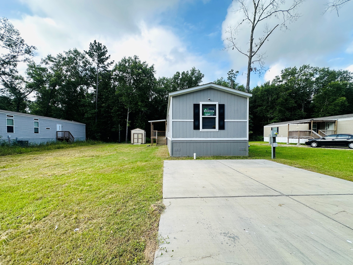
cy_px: 140
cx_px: 174
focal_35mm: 15
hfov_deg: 98.2
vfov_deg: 81.7
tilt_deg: -2.1
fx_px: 153
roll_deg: -1.0
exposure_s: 1/471
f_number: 2.2
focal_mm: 2.22
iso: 40
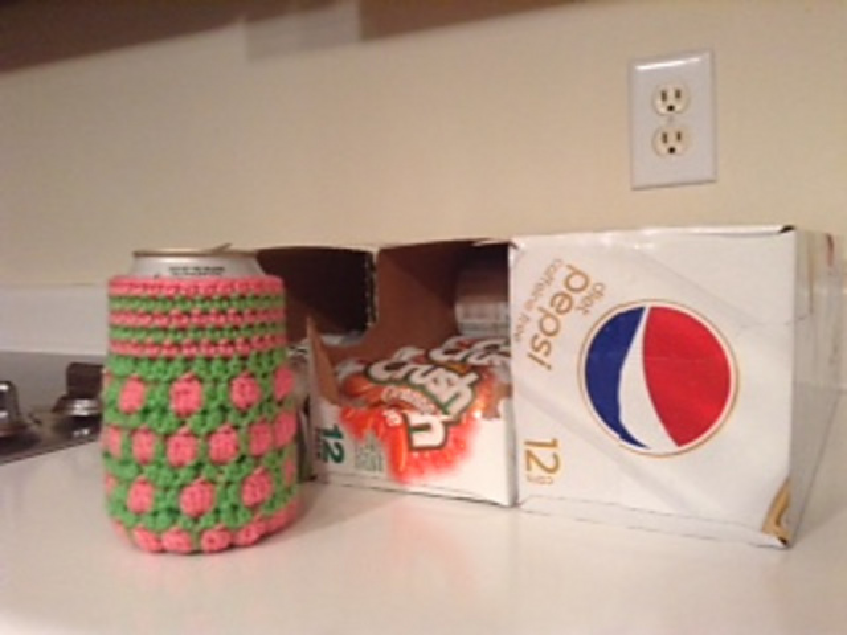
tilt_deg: -5.3
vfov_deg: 42.9
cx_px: 424
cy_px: 318
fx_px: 807
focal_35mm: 33
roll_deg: +1.0
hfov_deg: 55.4
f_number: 2.4
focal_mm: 3.3
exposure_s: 1/24
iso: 160
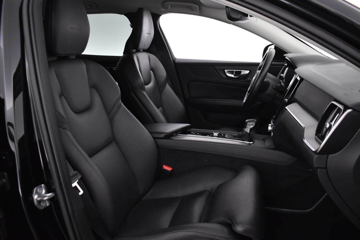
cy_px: 120
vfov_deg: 41.7
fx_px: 315
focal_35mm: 32
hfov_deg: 59.5
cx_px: 180
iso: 1800
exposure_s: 1/30
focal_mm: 21
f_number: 3.8
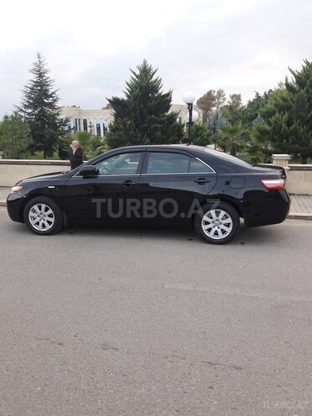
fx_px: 336
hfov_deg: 49.7
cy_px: 208
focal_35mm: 28
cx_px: 156
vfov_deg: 63.4
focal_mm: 3.7
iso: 64
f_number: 1.9
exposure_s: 1/100
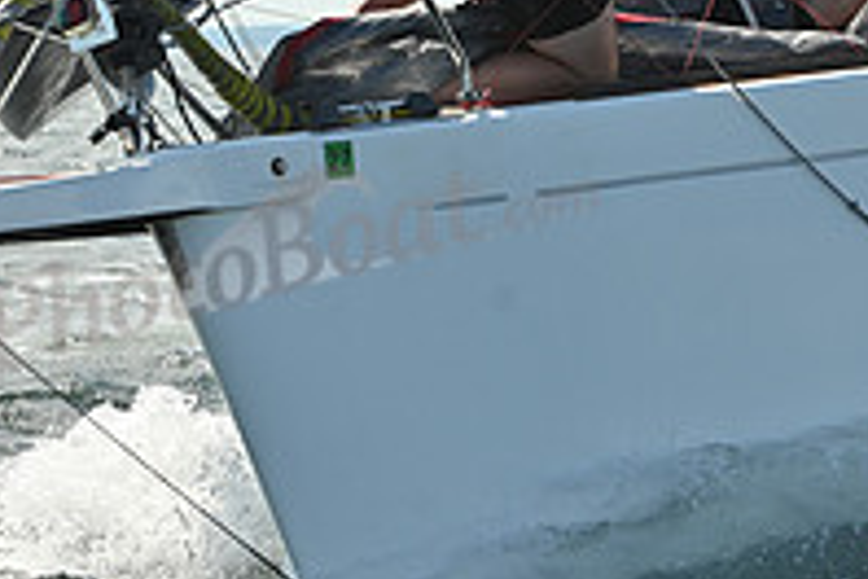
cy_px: -33
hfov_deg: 8.5
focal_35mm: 240
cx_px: 829
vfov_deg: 5.7
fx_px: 5786
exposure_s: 1/1250
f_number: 8
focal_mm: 82
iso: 250
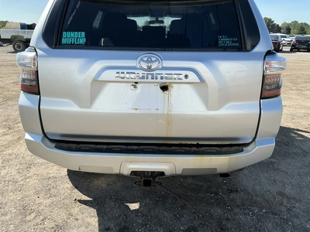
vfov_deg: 49.7
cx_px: 155
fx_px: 251
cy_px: 116
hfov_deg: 63.4
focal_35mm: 28
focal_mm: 3
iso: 25
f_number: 1.8
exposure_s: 1/929
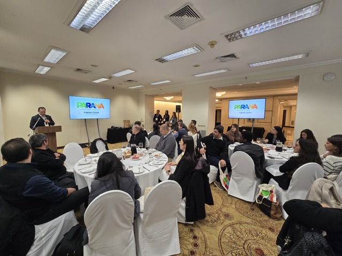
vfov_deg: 89.9
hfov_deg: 106.2
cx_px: 171
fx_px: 128
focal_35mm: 13
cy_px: 128
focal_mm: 2.2
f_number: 2.2
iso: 125
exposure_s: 1/50
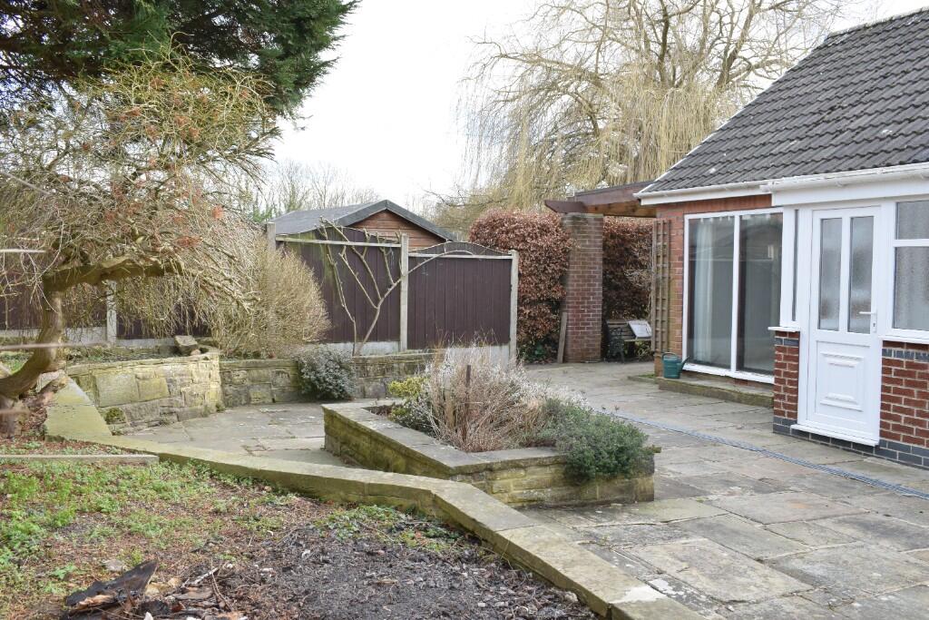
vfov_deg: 40.0
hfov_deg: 57.2
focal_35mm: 33
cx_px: 464
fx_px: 852
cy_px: 310
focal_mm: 22
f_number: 11
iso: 800
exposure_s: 1/160
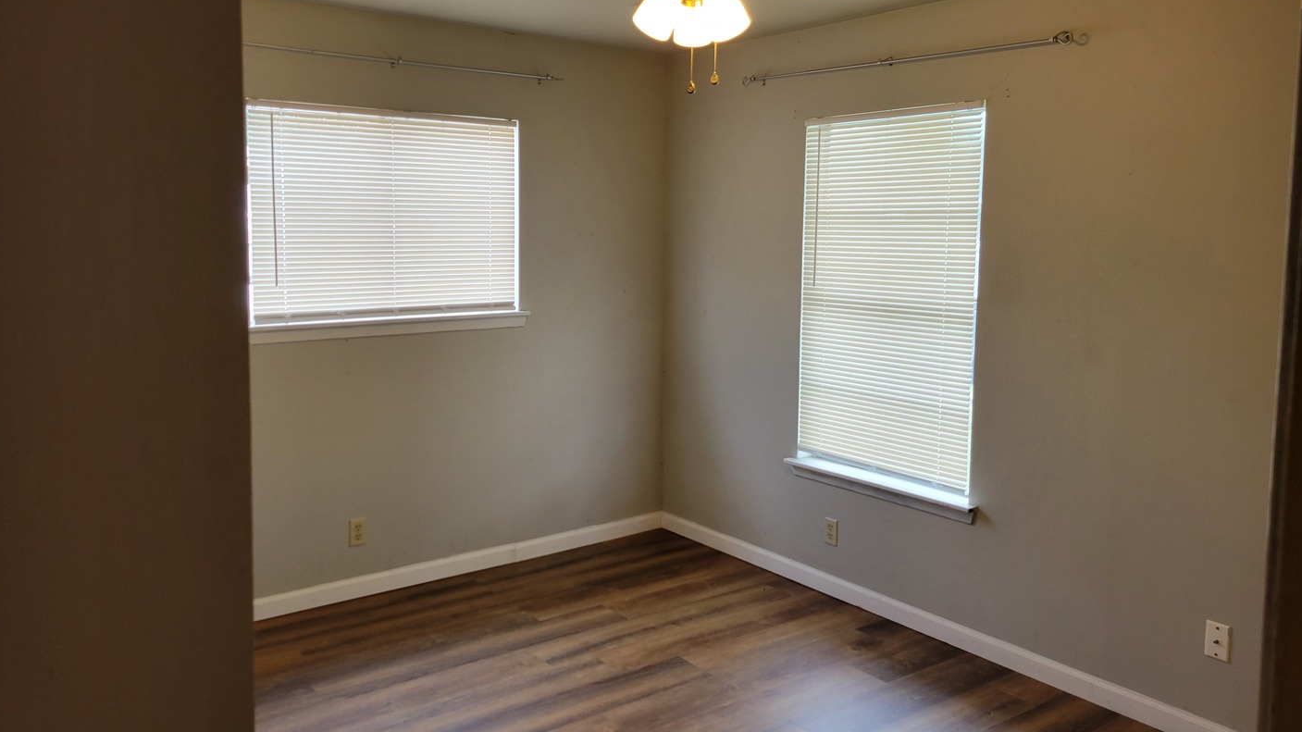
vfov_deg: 40.1
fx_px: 1001
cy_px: 314
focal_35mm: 29
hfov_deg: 66.1
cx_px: 640
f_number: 1.8
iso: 80
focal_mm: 5.4
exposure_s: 1/120
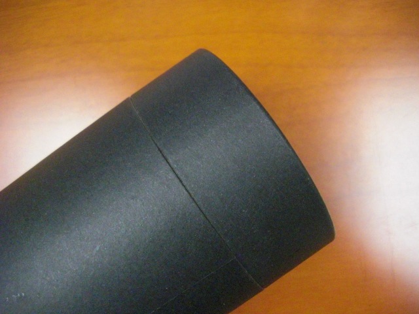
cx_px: 210
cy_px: 157
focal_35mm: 36
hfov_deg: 51.4
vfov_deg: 39.7
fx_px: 436
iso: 800
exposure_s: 1/80
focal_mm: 6.3
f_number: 2.8
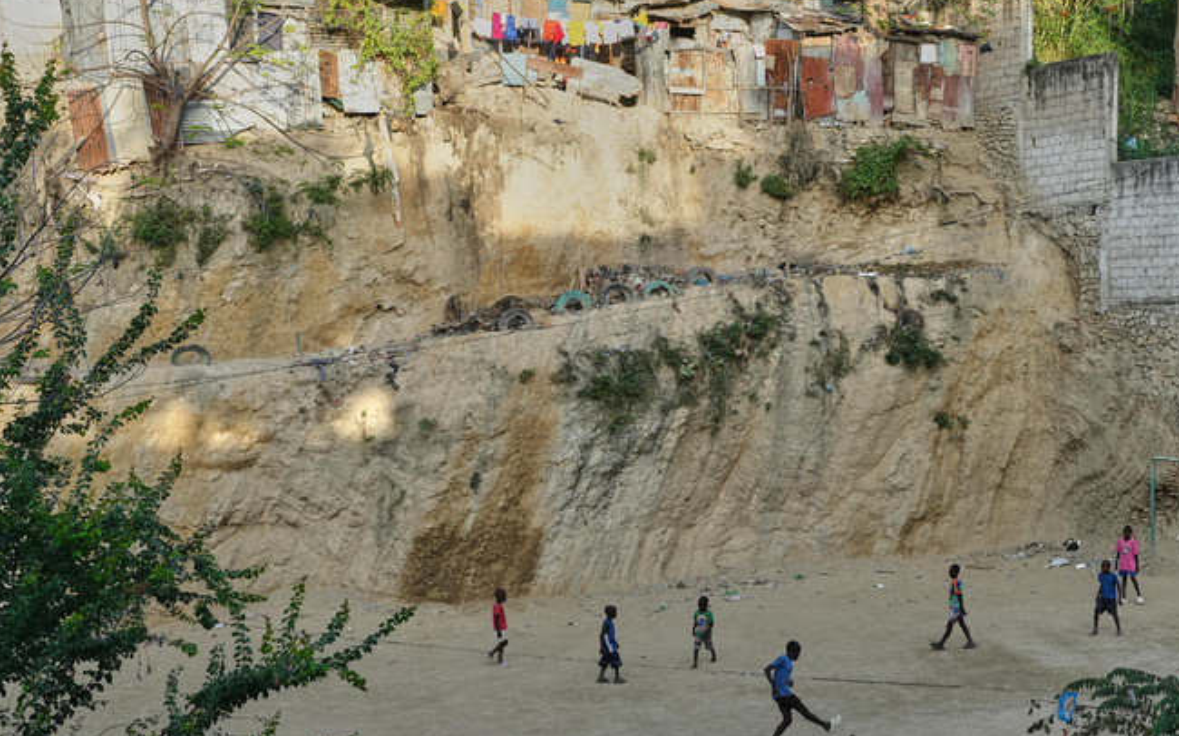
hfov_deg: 32.7
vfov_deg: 21.2
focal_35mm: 61
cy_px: 448
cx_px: 914
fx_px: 1960
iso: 500
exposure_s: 1/320
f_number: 7.1
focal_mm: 38
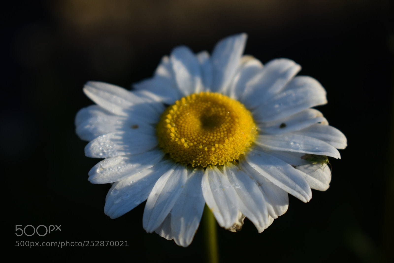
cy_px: 132
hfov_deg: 24.6
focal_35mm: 82
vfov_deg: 16.6
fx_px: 903
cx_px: 197
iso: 200
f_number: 5.6
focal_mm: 55
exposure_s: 1/500
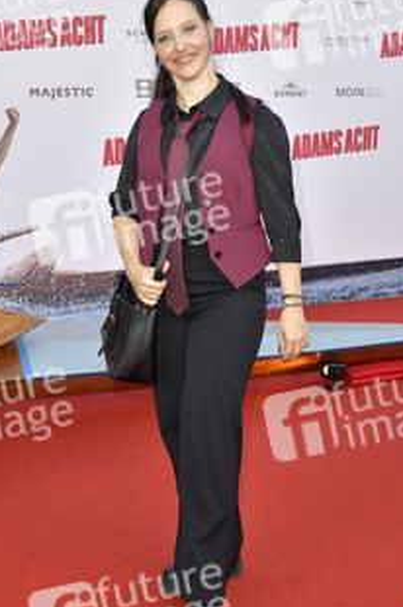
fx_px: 825
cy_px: 317
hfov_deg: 27.5
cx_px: 186
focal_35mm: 49
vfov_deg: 40.4
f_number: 6.3
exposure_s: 1/250
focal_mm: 38
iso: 1250
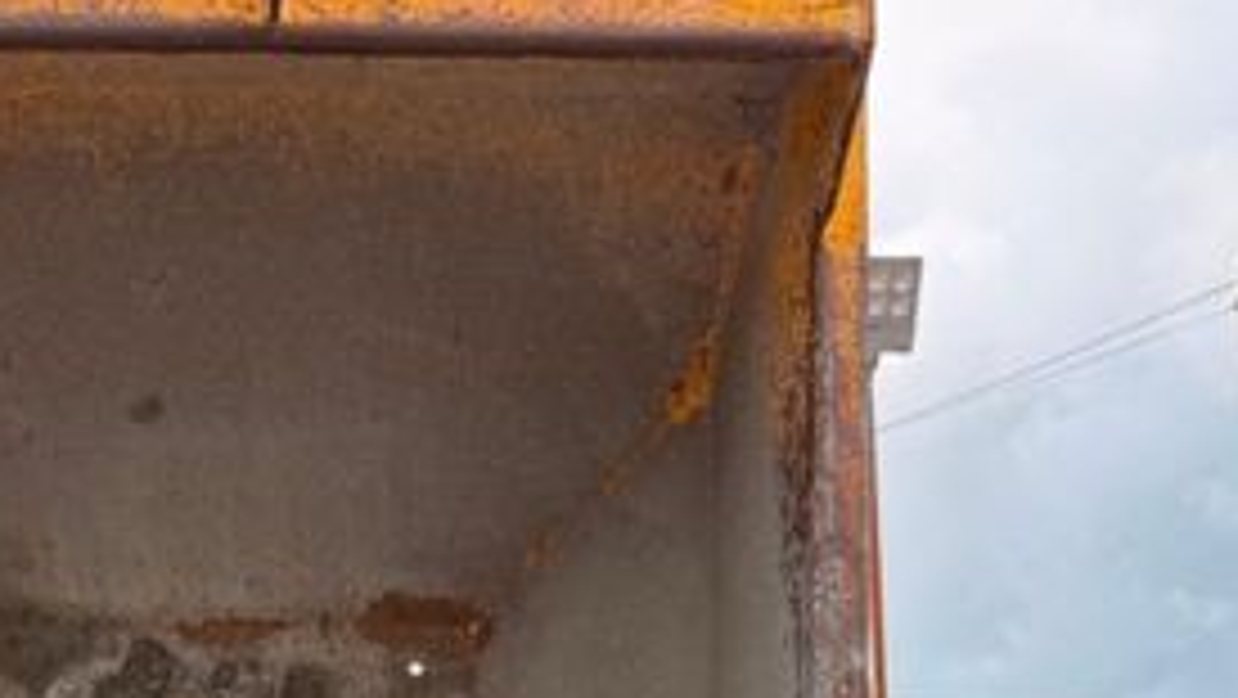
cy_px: 860
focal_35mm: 57
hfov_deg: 34.7
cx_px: 149
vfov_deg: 19.7
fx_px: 1872
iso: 100
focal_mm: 6.76
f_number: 1.78
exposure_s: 1/1553
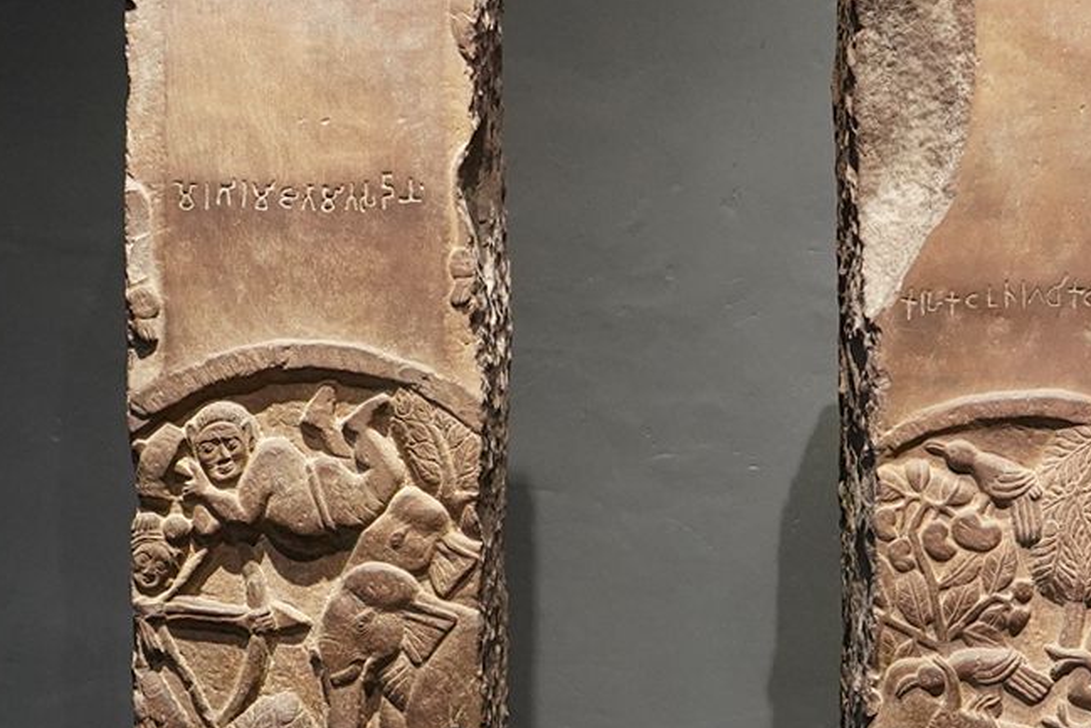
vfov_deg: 17.9
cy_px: 767
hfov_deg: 27.3
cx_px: 666
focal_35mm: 74
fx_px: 2243
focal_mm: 24
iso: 3200
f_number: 4.5
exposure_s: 1/80
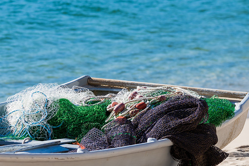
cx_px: 89
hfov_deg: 7.0
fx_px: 2021
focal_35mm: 292
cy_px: 56
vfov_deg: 4.7
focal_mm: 220
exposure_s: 1/1250
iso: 400
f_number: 8
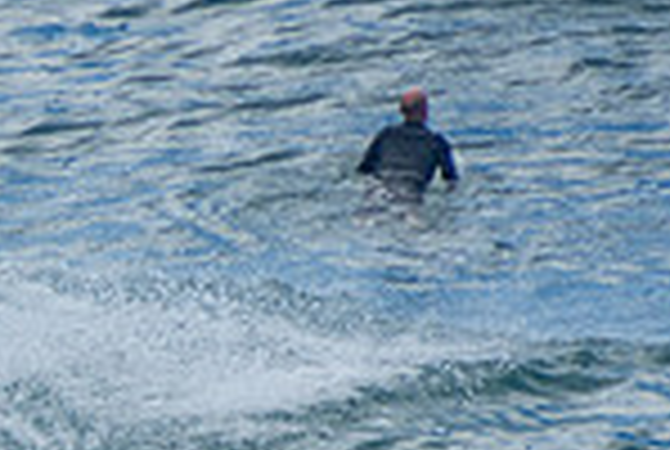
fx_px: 43432
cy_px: 380
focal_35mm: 2329
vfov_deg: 0.6
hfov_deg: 0.9
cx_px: -508
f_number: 5.6
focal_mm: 400
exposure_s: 1/1250
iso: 220
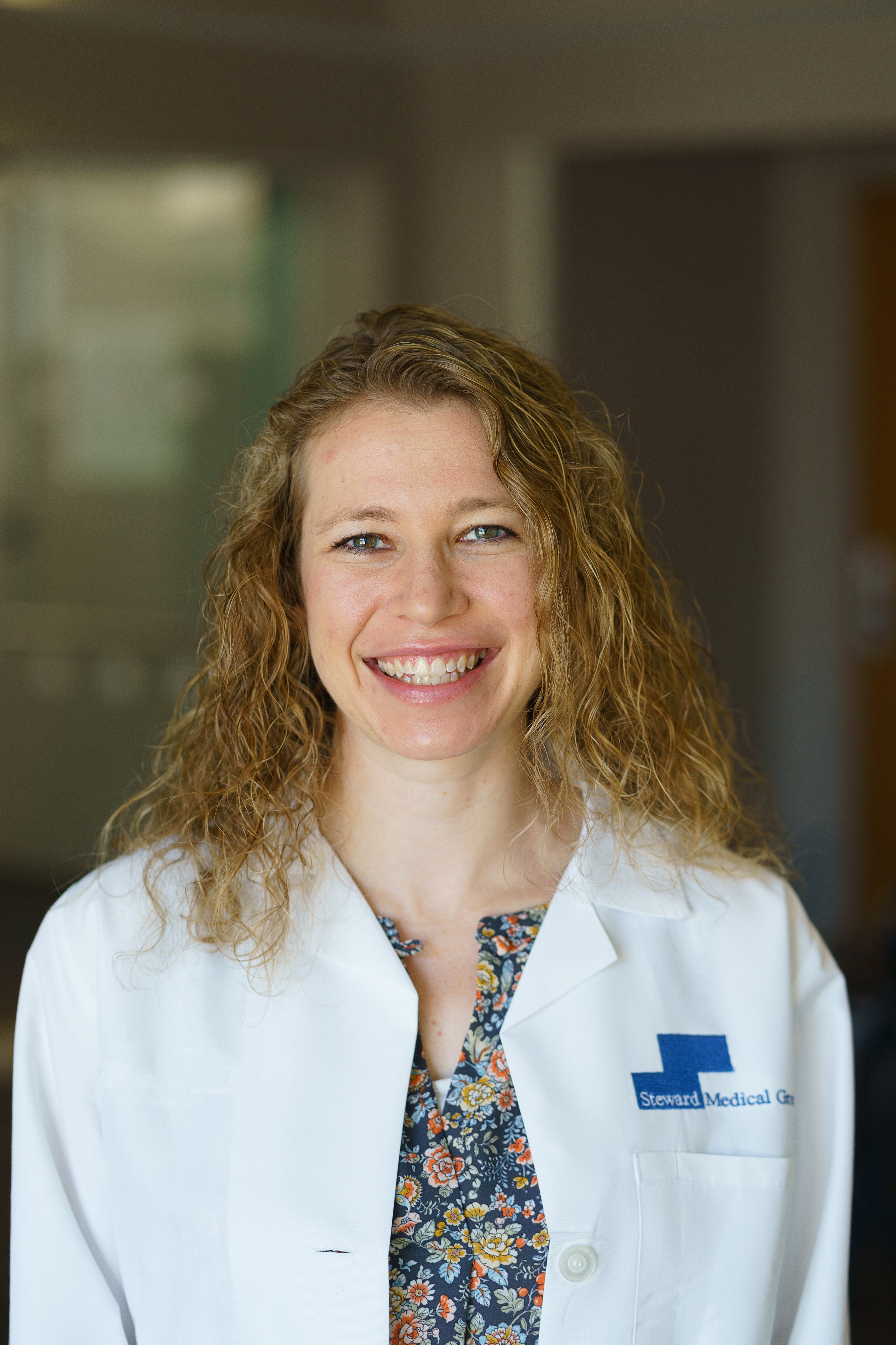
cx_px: 448
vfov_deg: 23.9
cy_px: 672
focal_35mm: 85
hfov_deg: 16.1
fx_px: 3173
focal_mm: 85
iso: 400
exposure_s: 1/250
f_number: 2.8
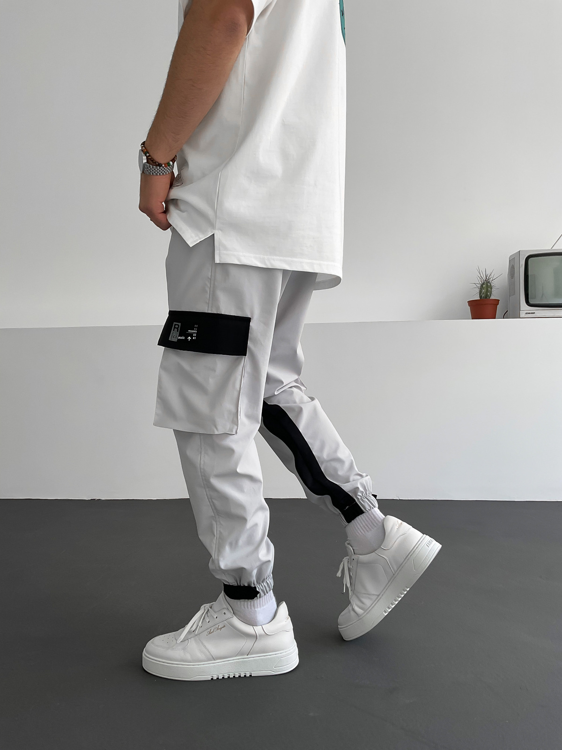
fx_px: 628
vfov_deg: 61.7
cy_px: 375
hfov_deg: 48.2
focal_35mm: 29
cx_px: 281
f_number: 1.8
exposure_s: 1/120
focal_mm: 3
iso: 25
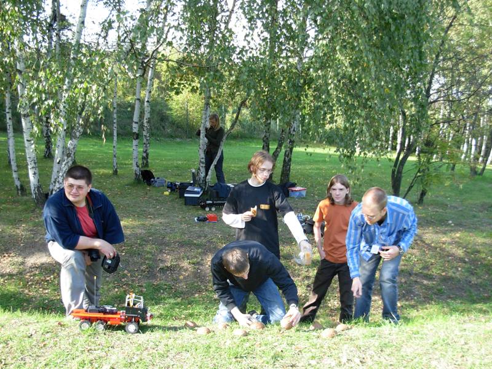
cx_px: 246
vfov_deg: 37.7
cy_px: 184
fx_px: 540
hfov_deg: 49.0
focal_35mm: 38
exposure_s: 1/98.7
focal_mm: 6.3
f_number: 2.9
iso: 79
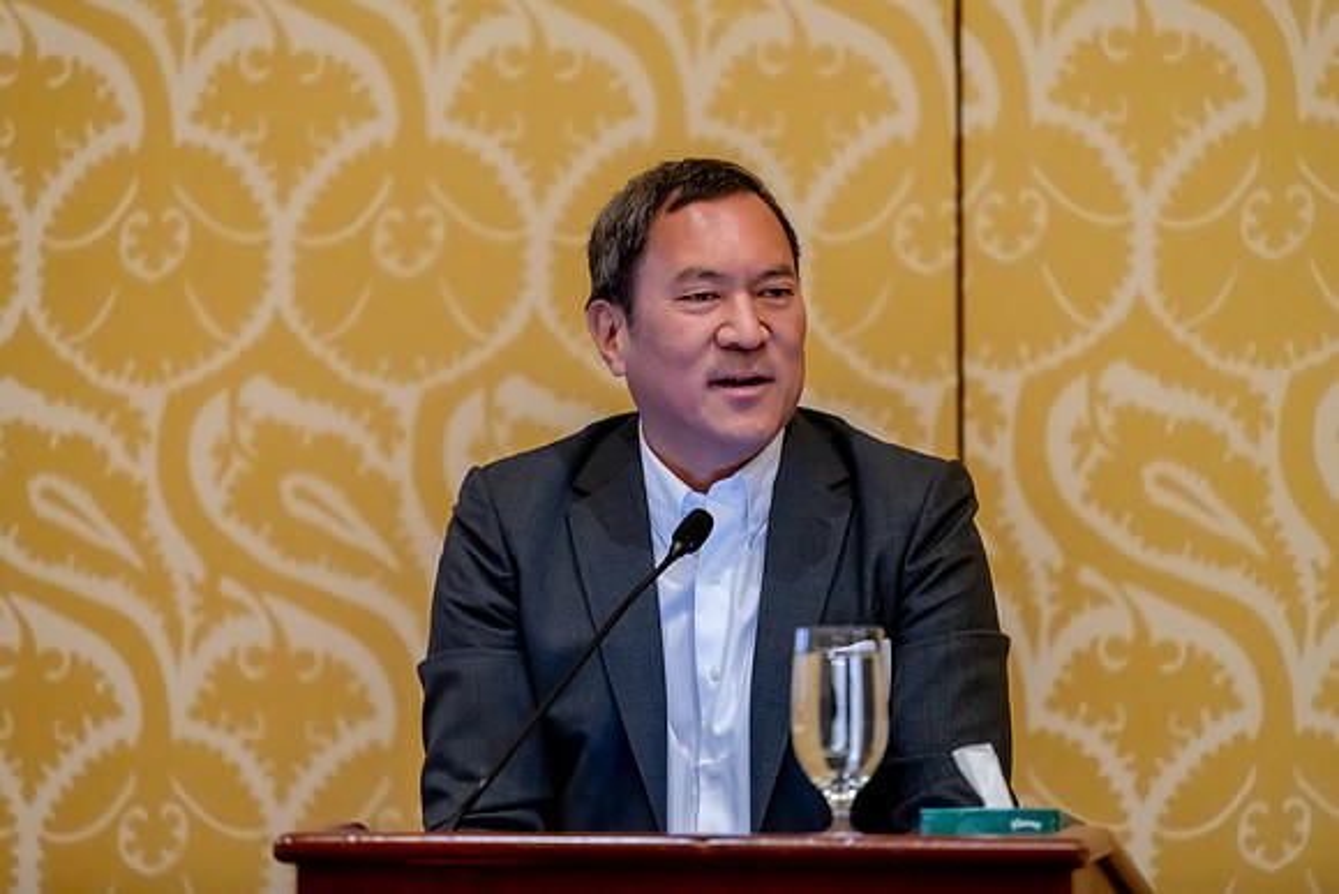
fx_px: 7440
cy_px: 447
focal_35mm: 200
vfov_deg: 6.9
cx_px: 670
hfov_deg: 10.3
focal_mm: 200
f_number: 3.2
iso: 6400
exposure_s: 1/160
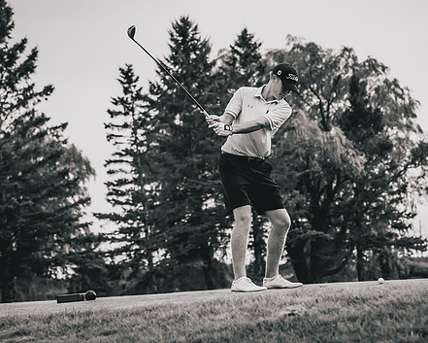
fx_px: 1406
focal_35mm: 111
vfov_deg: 13.9
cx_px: 262
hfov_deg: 17.3
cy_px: 157
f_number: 2.8
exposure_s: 1/1600
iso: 640
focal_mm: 60
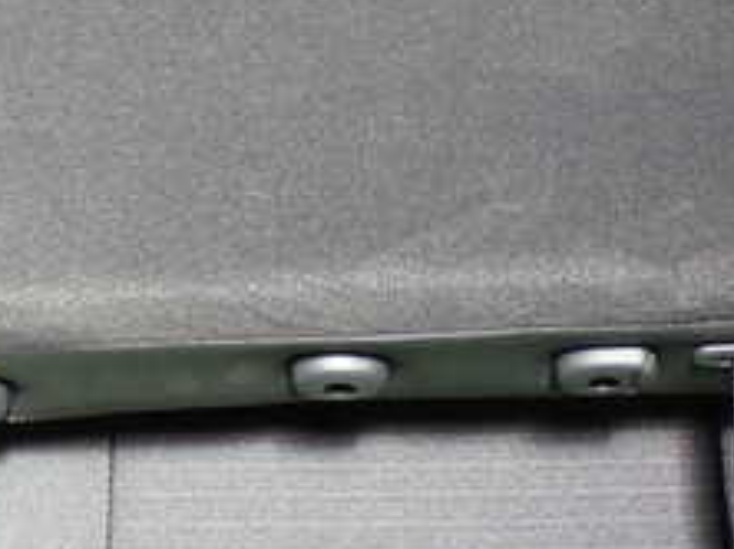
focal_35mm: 119
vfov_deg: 12.4
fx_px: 2521
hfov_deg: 16.5
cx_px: 522
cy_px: 93
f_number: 2.9
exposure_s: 1/60
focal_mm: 7.84
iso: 200
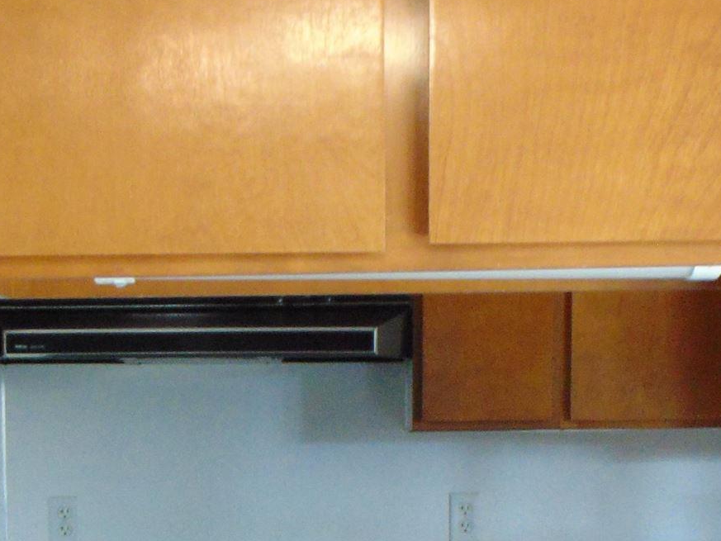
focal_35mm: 88
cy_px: 675
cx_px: 243
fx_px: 1833
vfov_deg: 16.0
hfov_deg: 22.2
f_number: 3
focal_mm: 4.5
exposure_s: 1/30
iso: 200
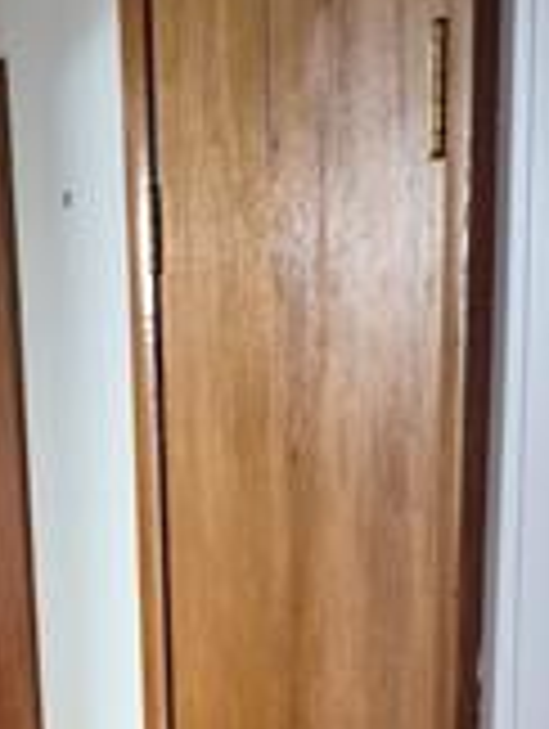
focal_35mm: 68
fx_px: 1434
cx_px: 117
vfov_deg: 26.2
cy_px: 814
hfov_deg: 21.4
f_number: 1.8
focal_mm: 5.4
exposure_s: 1/120
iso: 1250
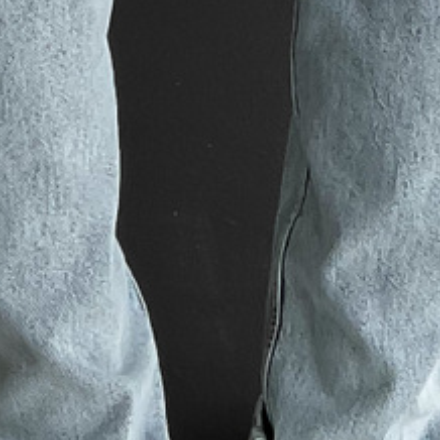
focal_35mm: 188
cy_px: -672
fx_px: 2704
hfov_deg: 9.3
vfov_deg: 8.4
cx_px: 250
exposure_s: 1/380
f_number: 1.8
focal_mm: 3
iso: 16
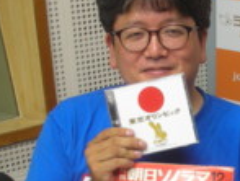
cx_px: 292
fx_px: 744
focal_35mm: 107
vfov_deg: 13.8
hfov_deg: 17.4
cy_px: 152
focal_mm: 5.8
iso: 50
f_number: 3
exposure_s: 1/12.7
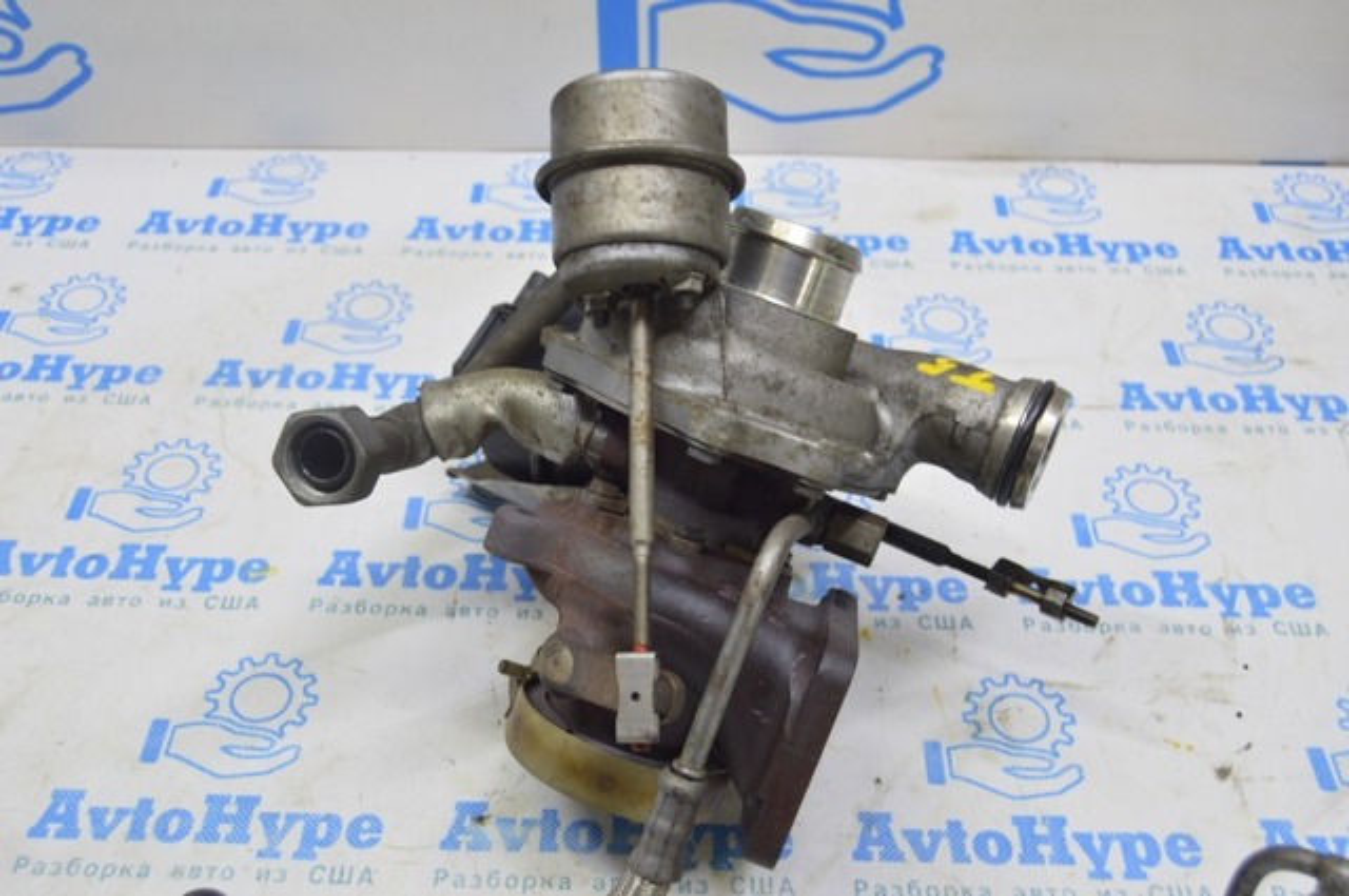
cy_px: 448
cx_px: 674
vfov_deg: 34.1
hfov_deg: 49.6
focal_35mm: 39
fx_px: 1460
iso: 400
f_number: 5.6
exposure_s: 1/20
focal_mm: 26
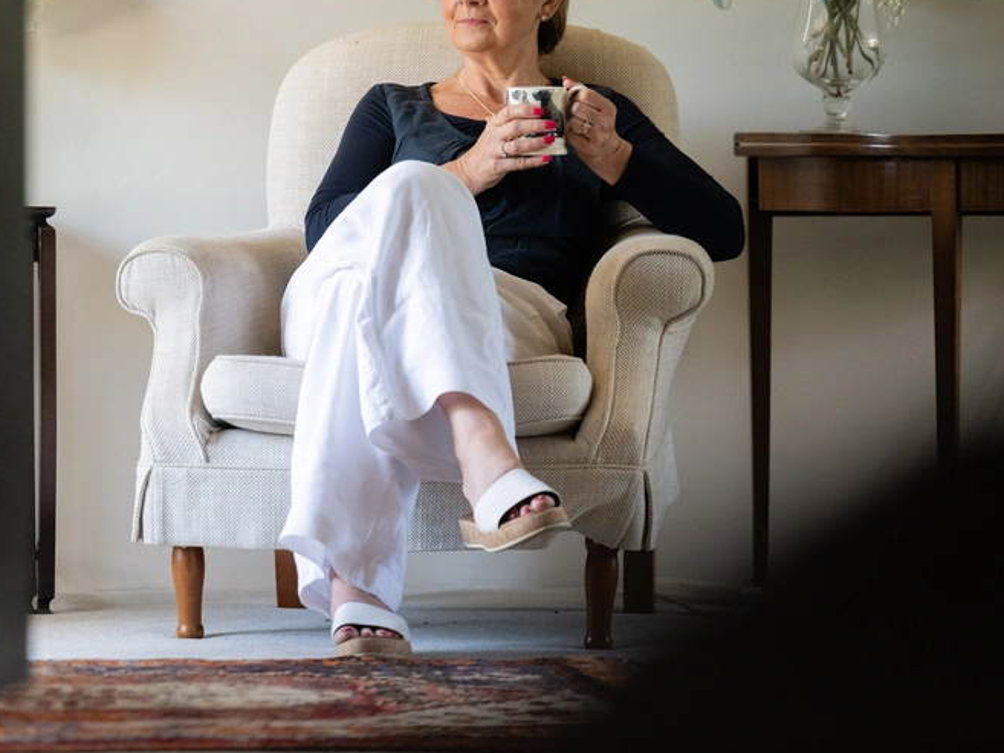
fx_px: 4670
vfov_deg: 9.2
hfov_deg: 12.2
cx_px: 280
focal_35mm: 161
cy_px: 294
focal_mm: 110
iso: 1600
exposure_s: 1/400
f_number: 2.8
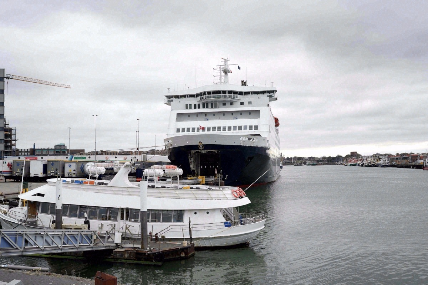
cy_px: 142
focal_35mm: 36
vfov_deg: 36.9
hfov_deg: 53.1
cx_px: 214
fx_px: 428
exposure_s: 1/125
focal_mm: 36
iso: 100
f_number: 7.1
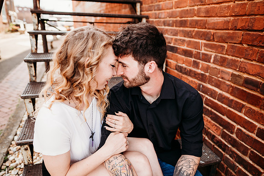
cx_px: 132
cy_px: 88
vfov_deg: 53.2
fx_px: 176
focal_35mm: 24
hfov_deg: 73.7
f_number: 2.8
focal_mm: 24
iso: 100
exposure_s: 1/500
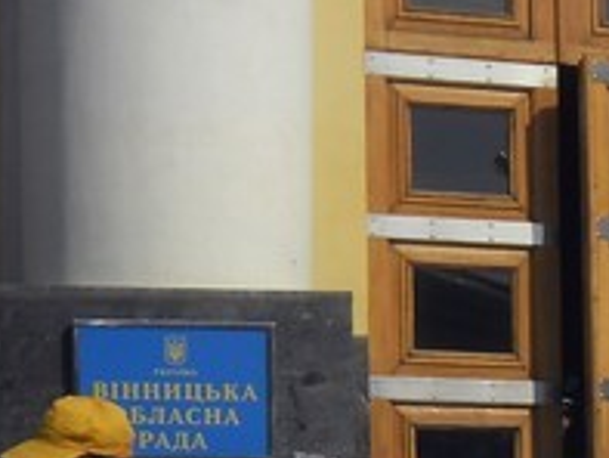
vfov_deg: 7.9
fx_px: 3257
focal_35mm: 185
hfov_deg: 10.3
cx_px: 958
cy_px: 707
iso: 80
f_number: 12.7
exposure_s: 1/197
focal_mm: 9.3
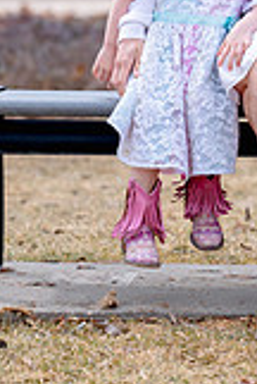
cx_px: 297
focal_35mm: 184
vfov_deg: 10.9
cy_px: -88
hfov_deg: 7.4
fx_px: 1962
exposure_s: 1/2500
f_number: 2
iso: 100
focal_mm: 66
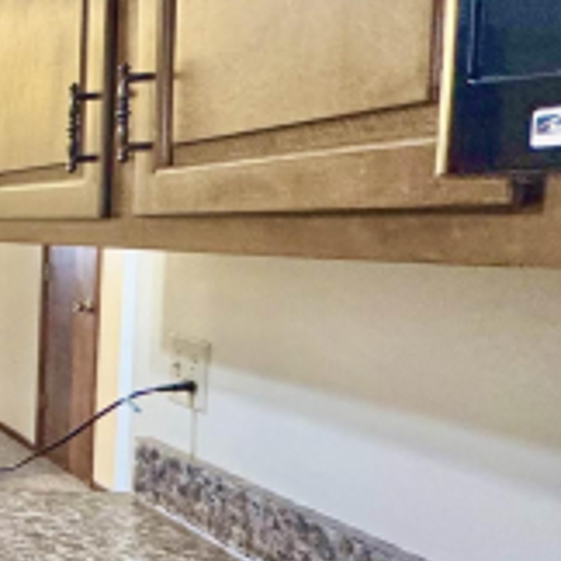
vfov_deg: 33.4
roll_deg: +0.8
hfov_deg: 18.9
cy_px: 305
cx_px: -577
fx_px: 935
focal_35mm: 51
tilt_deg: -5.5
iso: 250
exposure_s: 1/120
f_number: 2.2
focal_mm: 2.22
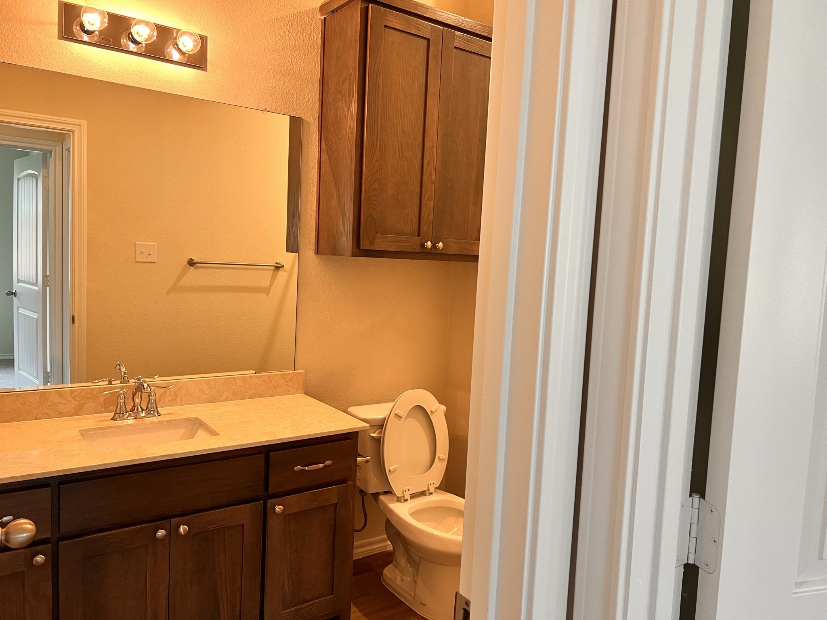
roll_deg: -2.5
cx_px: 414
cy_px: 310
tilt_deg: -3.7
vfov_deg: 53.1
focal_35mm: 26
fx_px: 621
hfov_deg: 67.3
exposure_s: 1/60
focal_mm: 5.7
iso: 125
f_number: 1.5
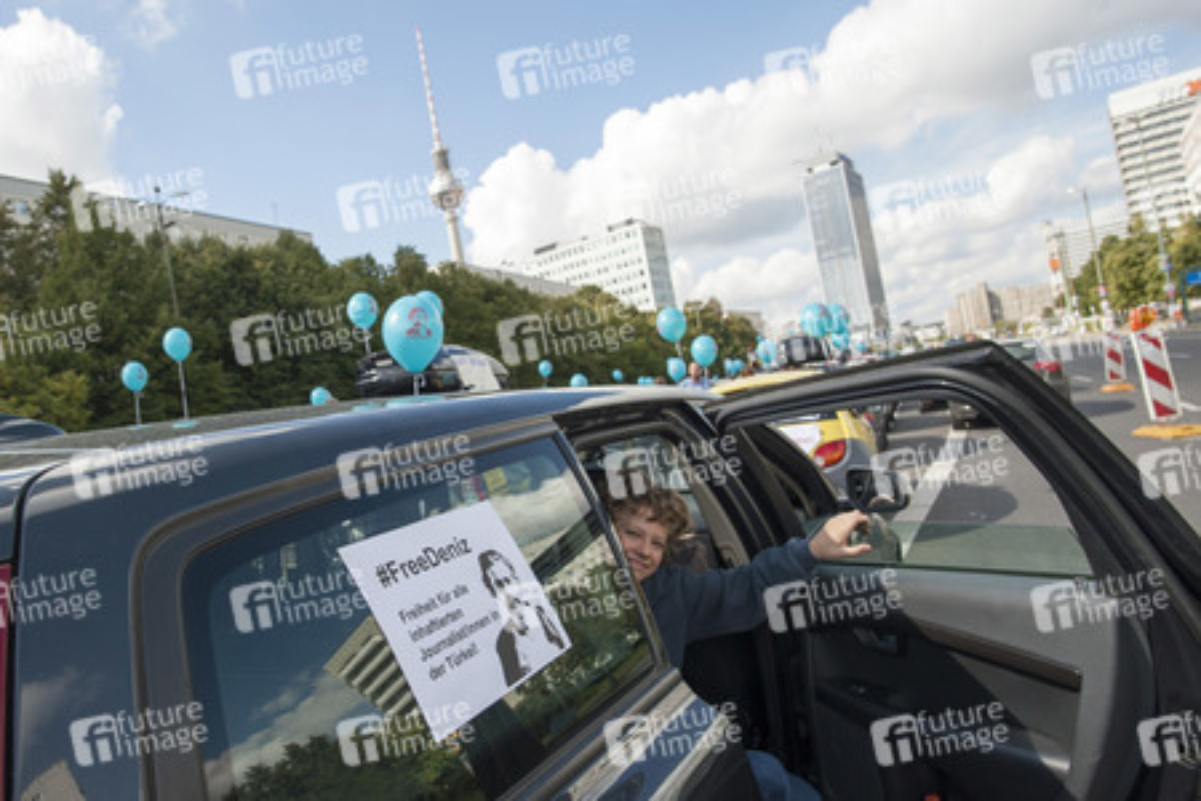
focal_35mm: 20
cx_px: 600
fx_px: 667
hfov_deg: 84.0
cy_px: 400
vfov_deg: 61.9
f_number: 6.3
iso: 200
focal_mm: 20
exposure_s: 1/500
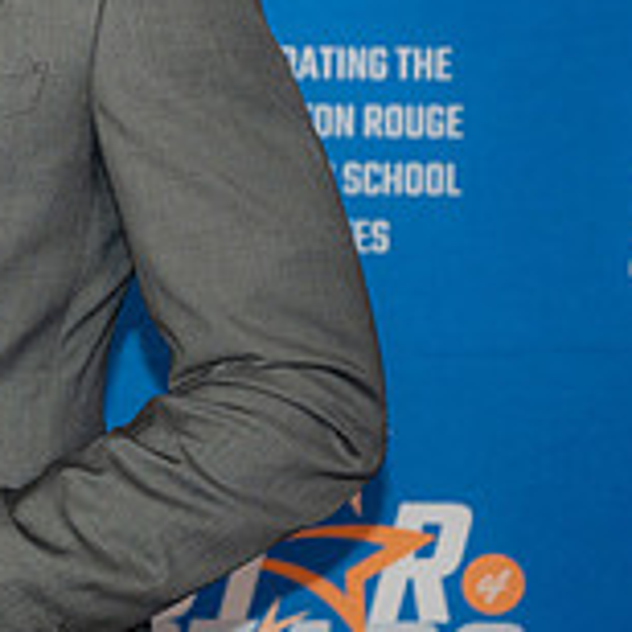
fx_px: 4565
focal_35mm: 221
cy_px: 31
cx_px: -218
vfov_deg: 7.9
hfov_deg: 7.8
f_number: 2.8
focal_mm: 69
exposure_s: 1/160
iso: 320
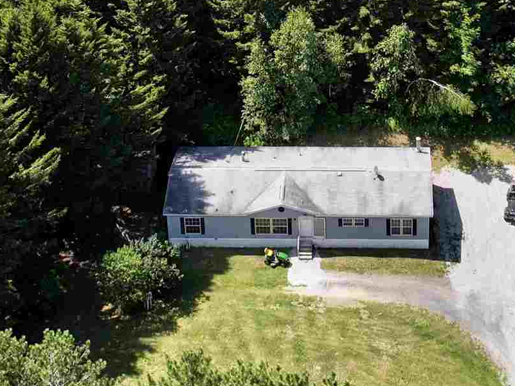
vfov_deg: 15.4
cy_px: -92
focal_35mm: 92
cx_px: 347
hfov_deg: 21.2
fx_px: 1368
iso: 150
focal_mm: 12.29
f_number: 2.8
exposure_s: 1/1600
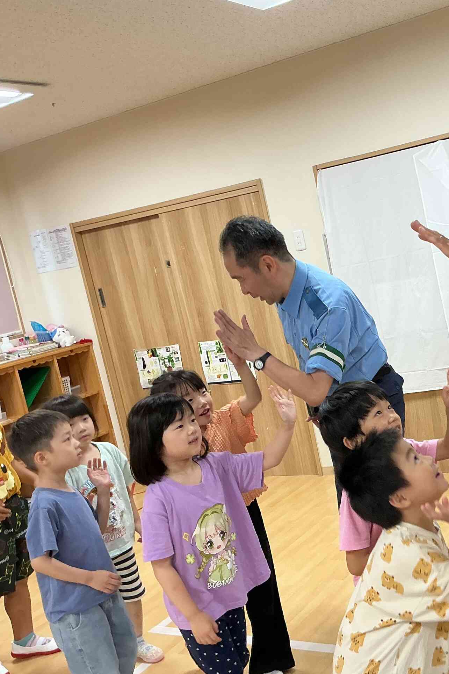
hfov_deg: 31.0
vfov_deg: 47.4
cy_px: 343
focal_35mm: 41
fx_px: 767
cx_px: 410
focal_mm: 3
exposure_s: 1/120
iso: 64
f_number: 1.8
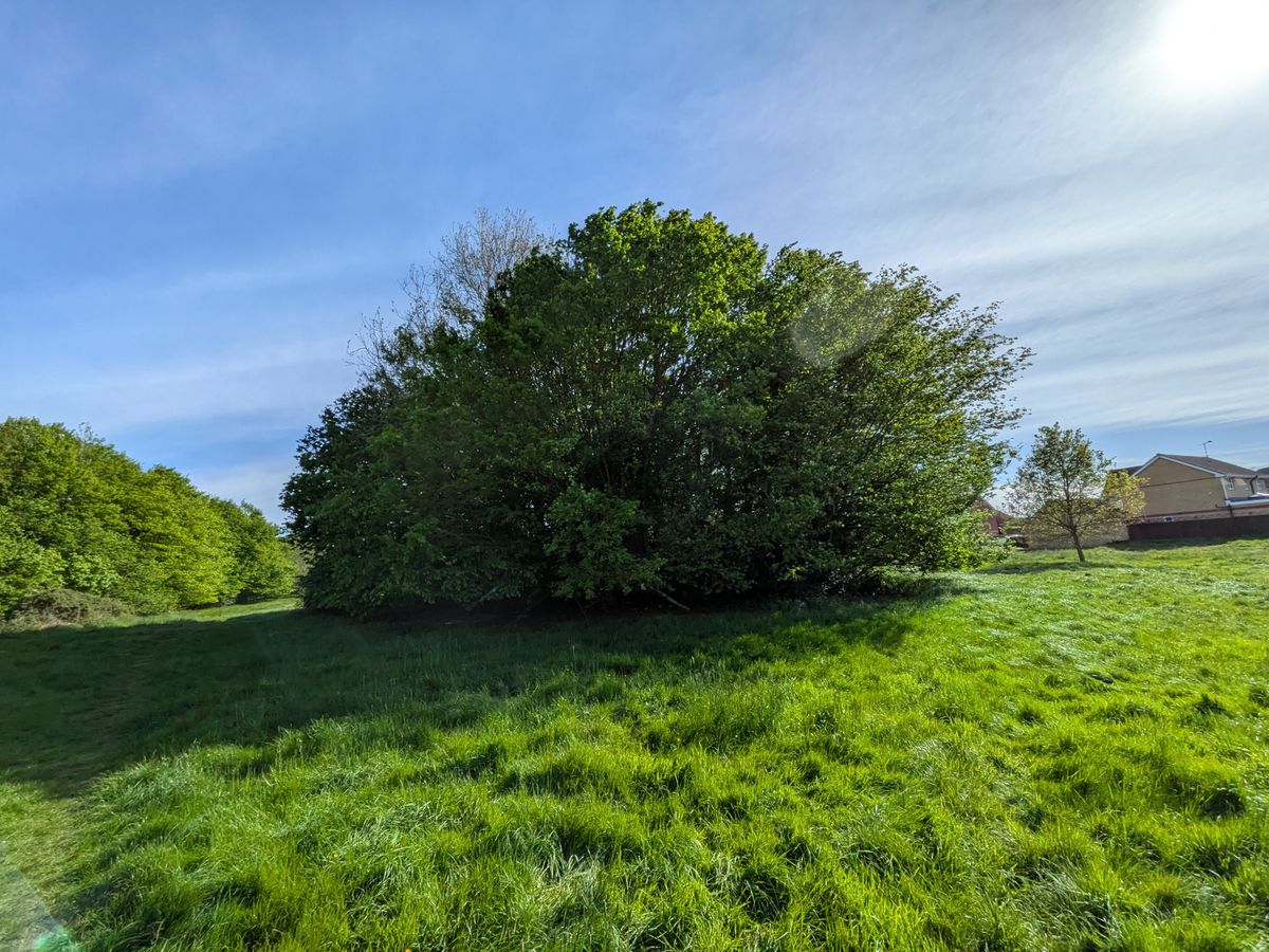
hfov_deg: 102.1
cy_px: 476
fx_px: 513
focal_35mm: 14
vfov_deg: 85.7
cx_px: 634
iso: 43
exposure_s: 1/3559
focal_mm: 1.85
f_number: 2.2
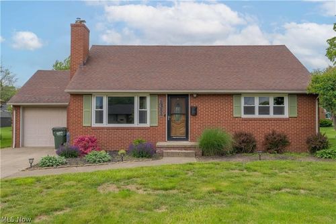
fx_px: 289
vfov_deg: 42.3
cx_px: 168
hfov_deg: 60.3
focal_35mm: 31
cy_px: 112
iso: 1000
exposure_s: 1/20000
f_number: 5.6
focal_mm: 31
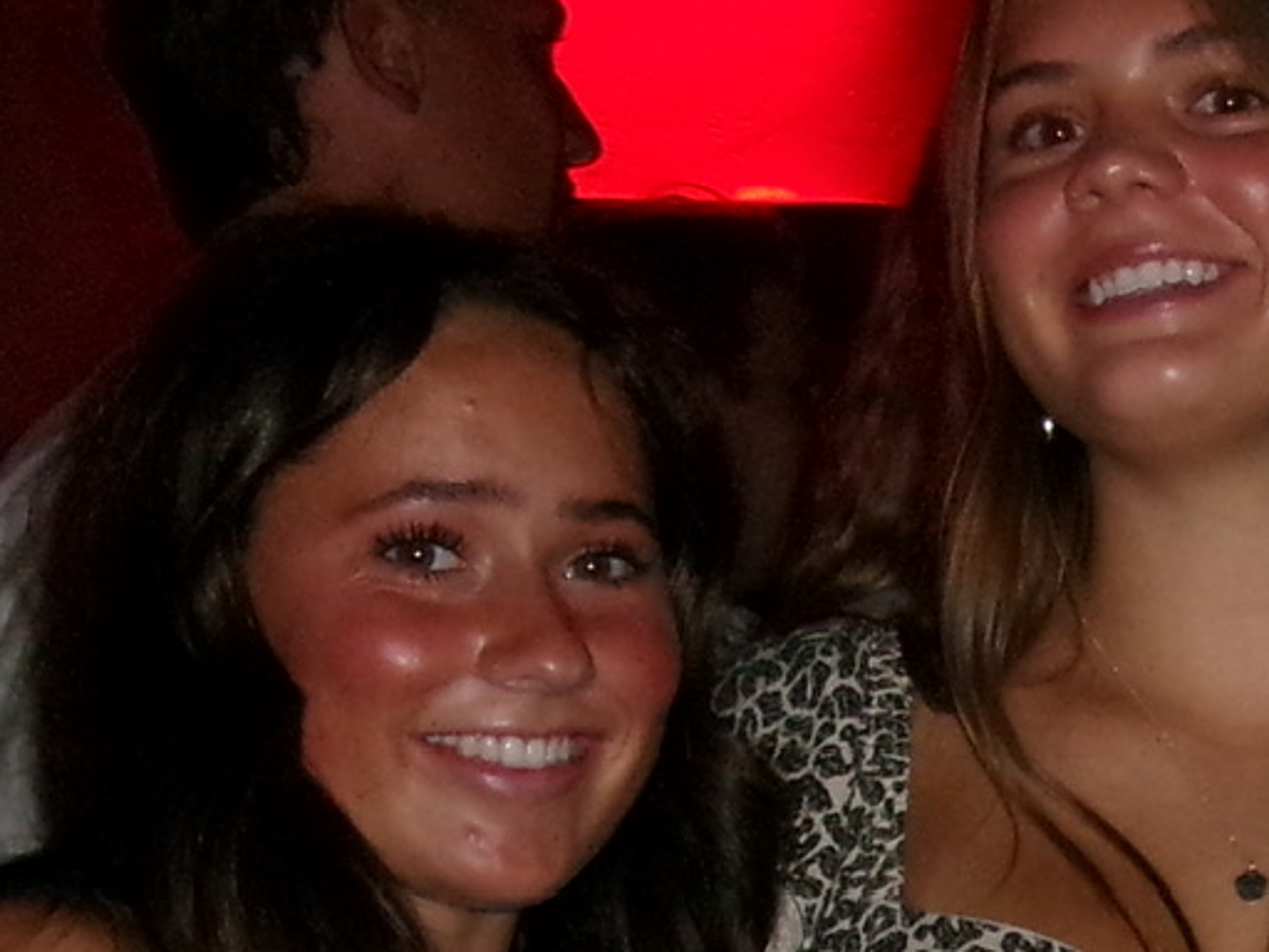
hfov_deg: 16.8
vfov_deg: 12.6
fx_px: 4106
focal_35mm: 112
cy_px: 1396
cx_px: 1537
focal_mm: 5.1
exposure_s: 1/34
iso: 400
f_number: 3.9
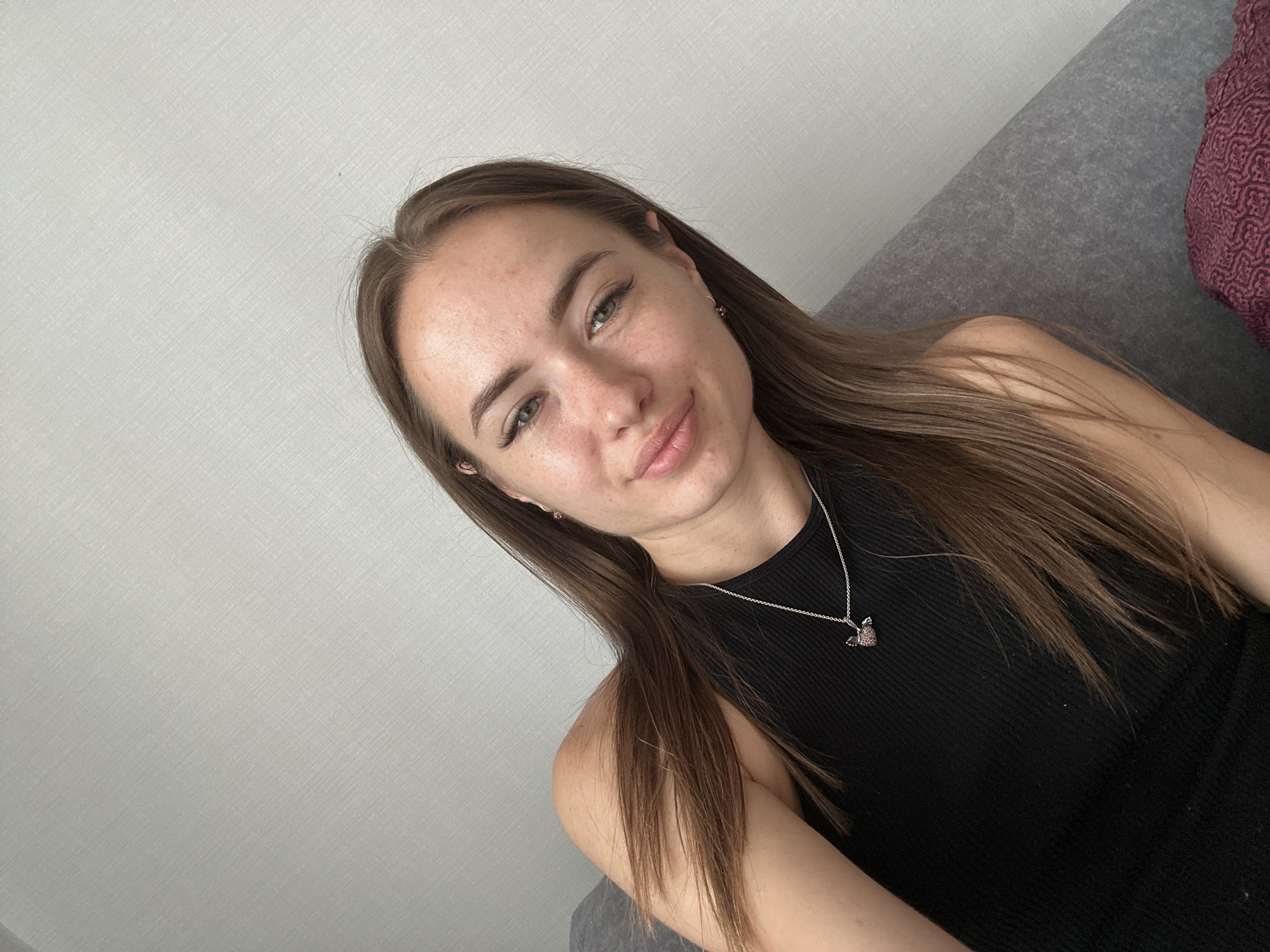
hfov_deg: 73.9
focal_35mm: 23
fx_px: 844
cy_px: 476
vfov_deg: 58.9
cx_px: 635
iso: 80
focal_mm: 2.69
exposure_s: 1/60
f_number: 1.9
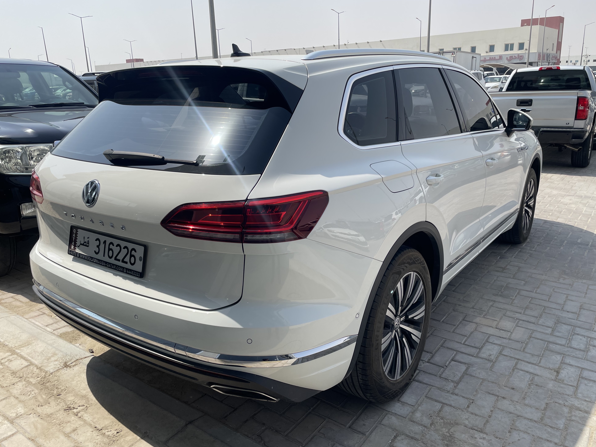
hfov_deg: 65.3
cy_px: 221
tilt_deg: -15.7
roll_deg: +1.9
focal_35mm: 27
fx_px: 465
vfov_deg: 51.4
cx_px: 301
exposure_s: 1/4000
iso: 32
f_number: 1.6
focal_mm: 4.2
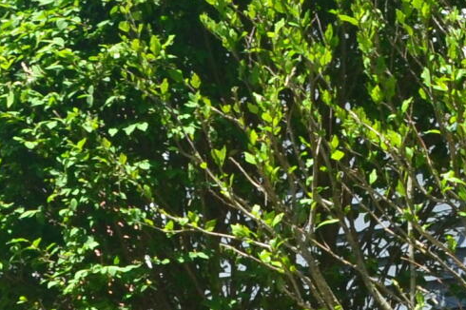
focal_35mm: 239
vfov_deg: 5.7
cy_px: 119
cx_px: 694
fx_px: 3092
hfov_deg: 8.4
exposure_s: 1/200
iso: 400
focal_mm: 26
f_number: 10
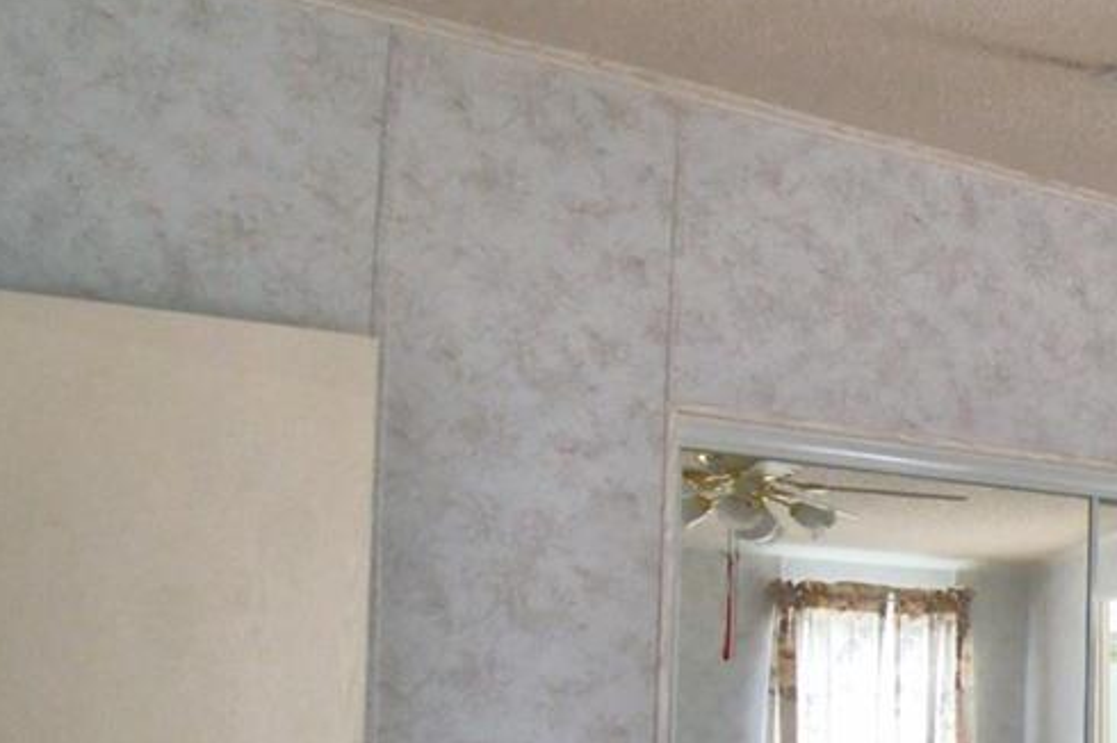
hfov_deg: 26.0
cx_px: 1776
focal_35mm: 49
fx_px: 1519
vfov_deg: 26.5
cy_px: 686
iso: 500
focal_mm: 10
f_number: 4.5
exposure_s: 1/30
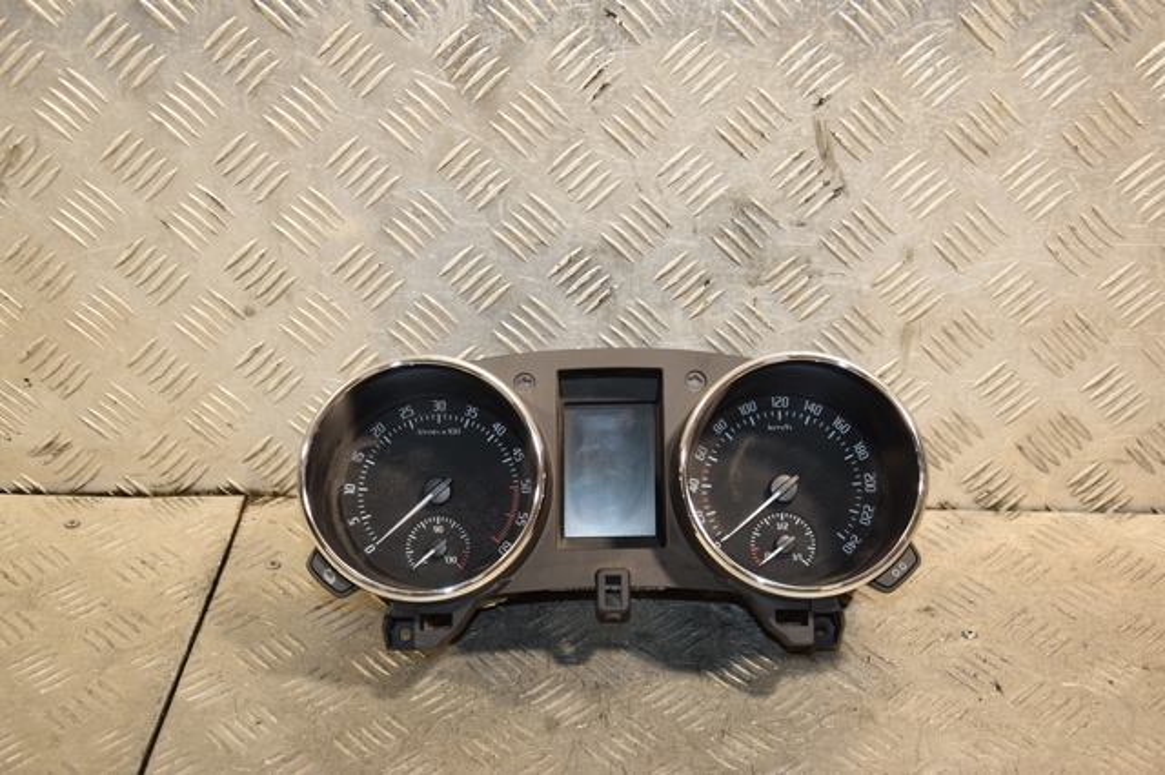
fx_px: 1844
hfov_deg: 35.1
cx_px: 582
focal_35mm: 57
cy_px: 388
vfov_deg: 23.8
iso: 800
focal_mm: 38
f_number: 5
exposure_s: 1/200
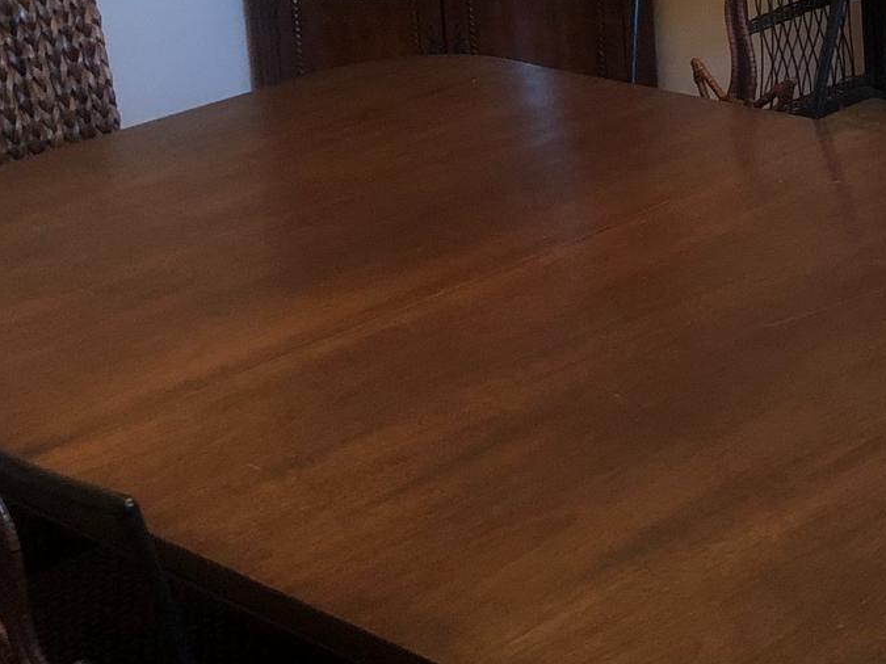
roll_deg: +2.6
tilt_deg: -10.0
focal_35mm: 85
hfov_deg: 21.7
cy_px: -238
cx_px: 1005
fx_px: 2175
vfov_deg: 16.3
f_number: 1.8
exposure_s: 1/6
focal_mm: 4
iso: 80
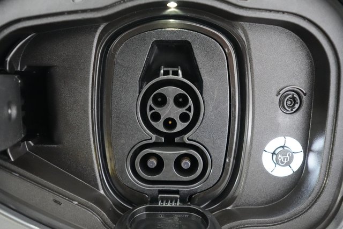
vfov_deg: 46.4
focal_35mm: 28
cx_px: 172
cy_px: 114
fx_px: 267
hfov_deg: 65.5
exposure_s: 1/60
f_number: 2.8
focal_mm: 28
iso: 12800
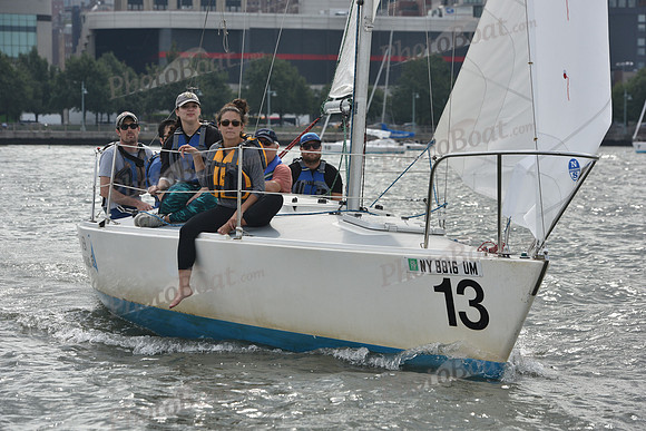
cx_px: 323
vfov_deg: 10.2
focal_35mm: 135
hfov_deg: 15.2
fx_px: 2423
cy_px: 216
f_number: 8
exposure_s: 1/1250
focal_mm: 135
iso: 320
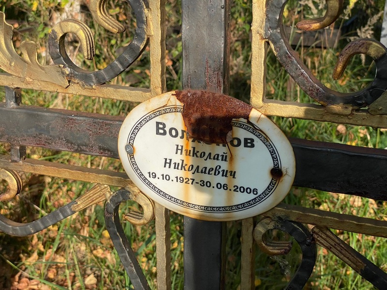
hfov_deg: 36.8
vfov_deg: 28.0
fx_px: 581
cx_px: 194
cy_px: 145
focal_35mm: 52
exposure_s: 1/1845
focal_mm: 6
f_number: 2
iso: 20
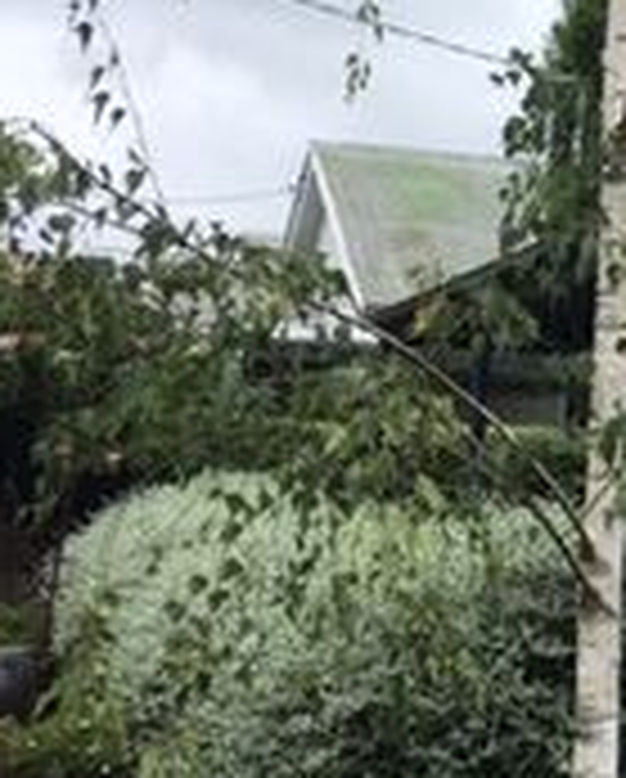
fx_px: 2264
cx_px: 973
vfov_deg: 19.5
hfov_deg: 14.5
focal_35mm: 98
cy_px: 319
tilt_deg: +4.7
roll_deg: -2.2
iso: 25
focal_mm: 4.15
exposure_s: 1/1350
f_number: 2.2
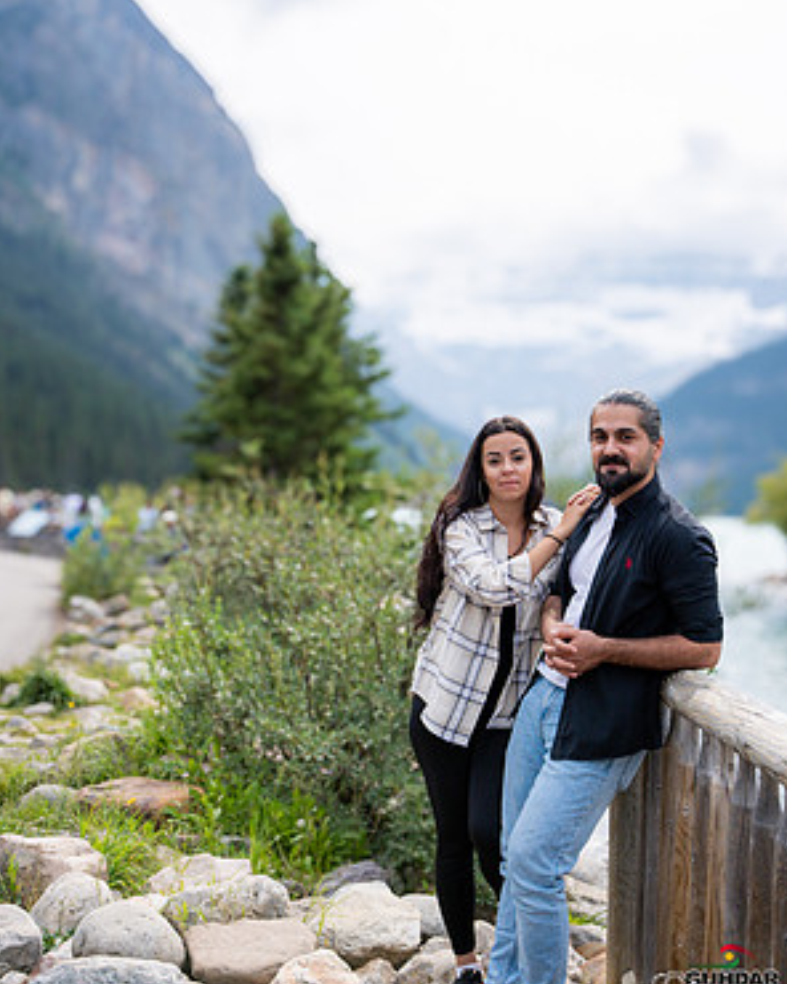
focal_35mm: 40
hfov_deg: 37.3
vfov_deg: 45.7
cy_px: 418
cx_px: 396
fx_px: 1165
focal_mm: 35
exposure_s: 1/2000
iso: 200
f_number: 5
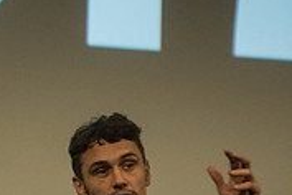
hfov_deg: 3.0
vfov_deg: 2.0
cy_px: 220
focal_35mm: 676
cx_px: -86
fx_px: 5483
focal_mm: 185
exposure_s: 1/250
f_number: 3.2
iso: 2000
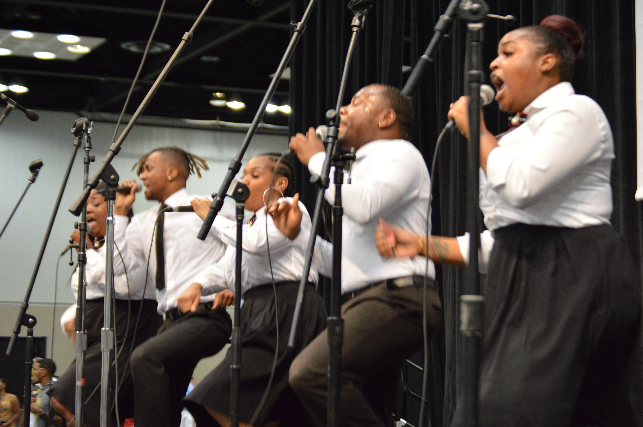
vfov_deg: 16.5
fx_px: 1472
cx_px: 322
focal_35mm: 82
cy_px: 214
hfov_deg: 24.6
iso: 560
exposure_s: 1/60
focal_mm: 55
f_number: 4
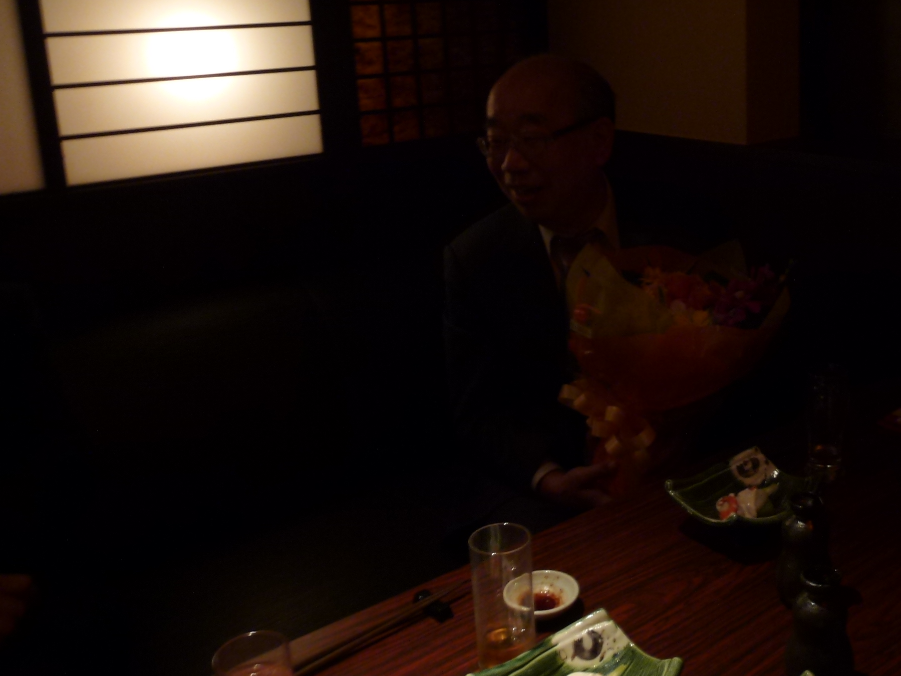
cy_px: 249
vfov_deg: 38.4
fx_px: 963
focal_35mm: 37
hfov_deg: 49.1
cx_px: 614
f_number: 3.4
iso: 100
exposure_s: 1/4
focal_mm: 4.7
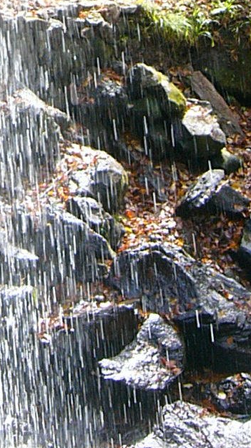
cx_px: -29
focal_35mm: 125
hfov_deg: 9.6
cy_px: -238
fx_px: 1481
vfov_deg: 15.7
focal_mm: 5.8
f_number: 2.8
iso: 50
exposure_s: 1/60
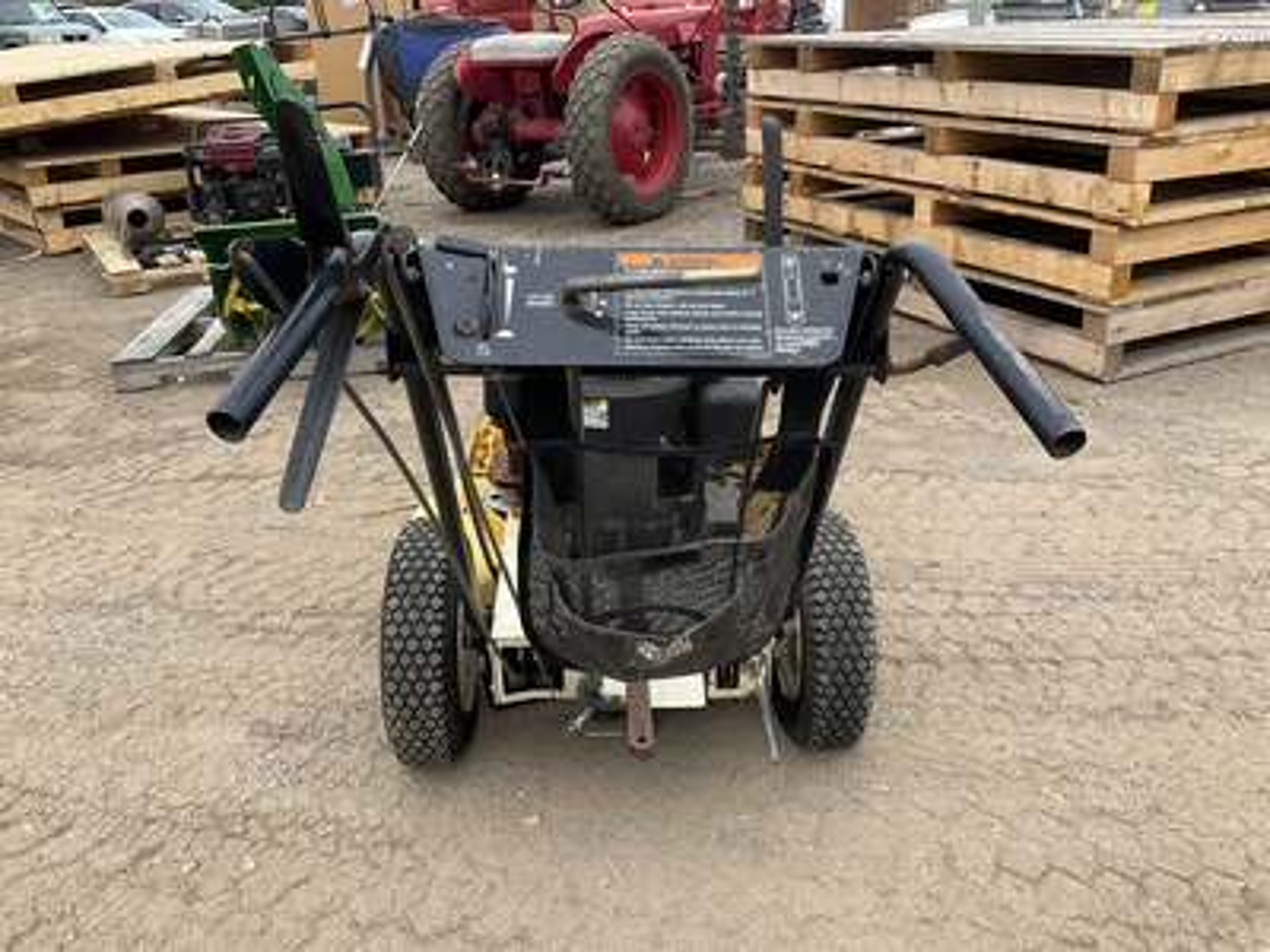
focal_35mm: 29
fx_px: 1064
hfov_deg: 61.7
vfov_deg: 48.2
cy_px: 476
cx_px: 635
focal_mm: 3
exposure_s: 1/883
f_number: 1.8
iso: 25
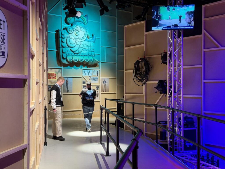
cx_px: 112
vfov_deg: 30.3
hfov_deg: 39.7
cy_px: 84
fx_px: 312
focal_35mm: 48
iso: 160
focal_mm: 6.76
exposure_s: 1/50
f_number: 1.78
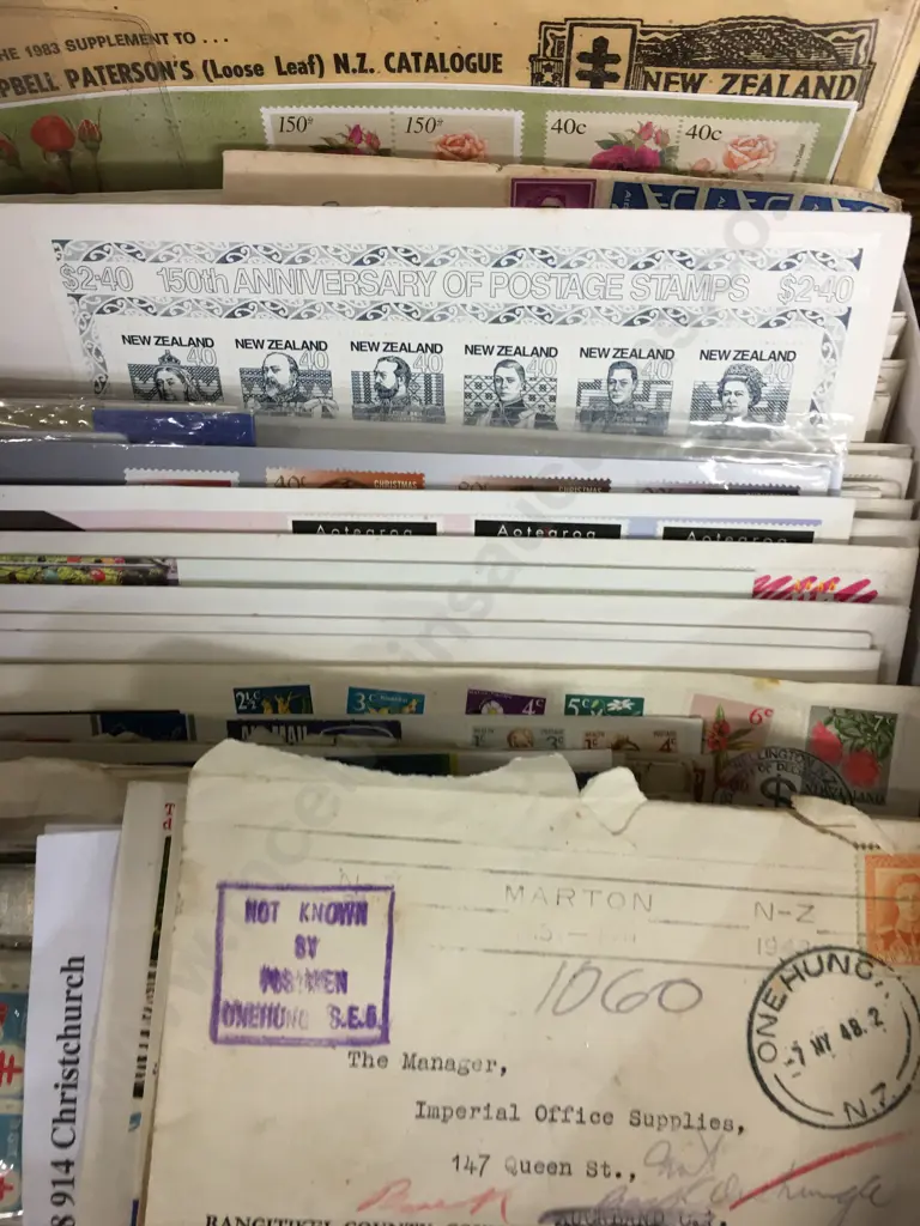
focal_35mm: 29
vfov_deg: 61.7
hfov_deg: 48.2
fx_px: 1028
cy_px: 613
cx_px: 460
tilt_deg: -66.6
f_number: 2.2
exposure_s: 1/17
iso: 40
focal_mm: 4.15
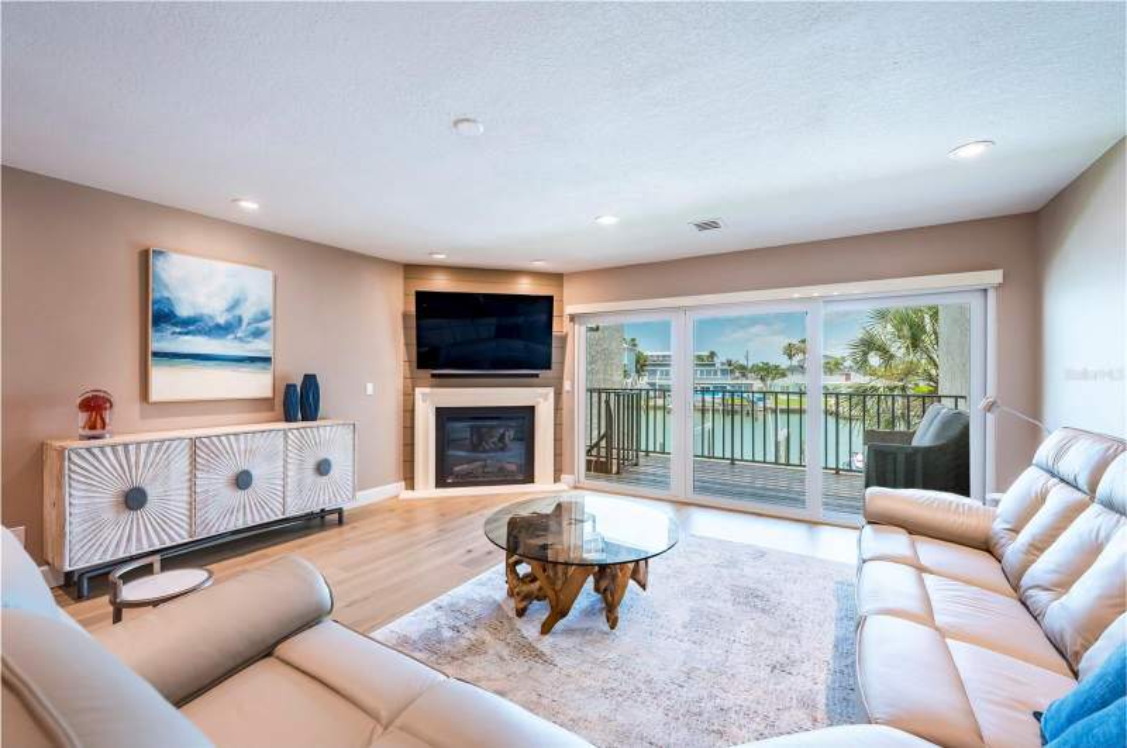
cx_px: 564
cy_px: 374
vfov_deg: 77.2
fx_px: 469
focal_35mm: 15
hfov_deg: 100.5
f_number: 8
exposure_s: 1/200
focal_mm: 15
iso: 250
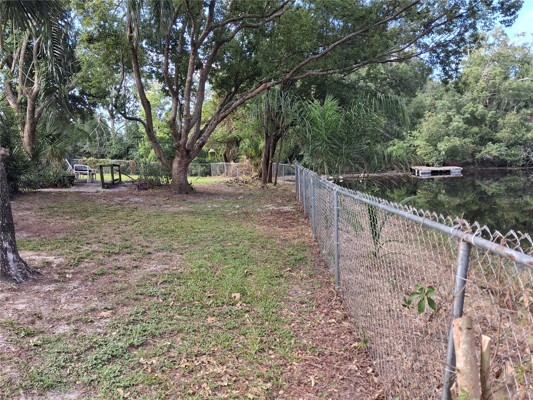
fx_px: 416
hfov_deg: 65.3
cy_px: 200
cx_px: 266
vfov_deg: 51.4
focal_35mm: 27
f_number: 1.8
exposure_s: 1/120
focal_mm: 4
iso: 25
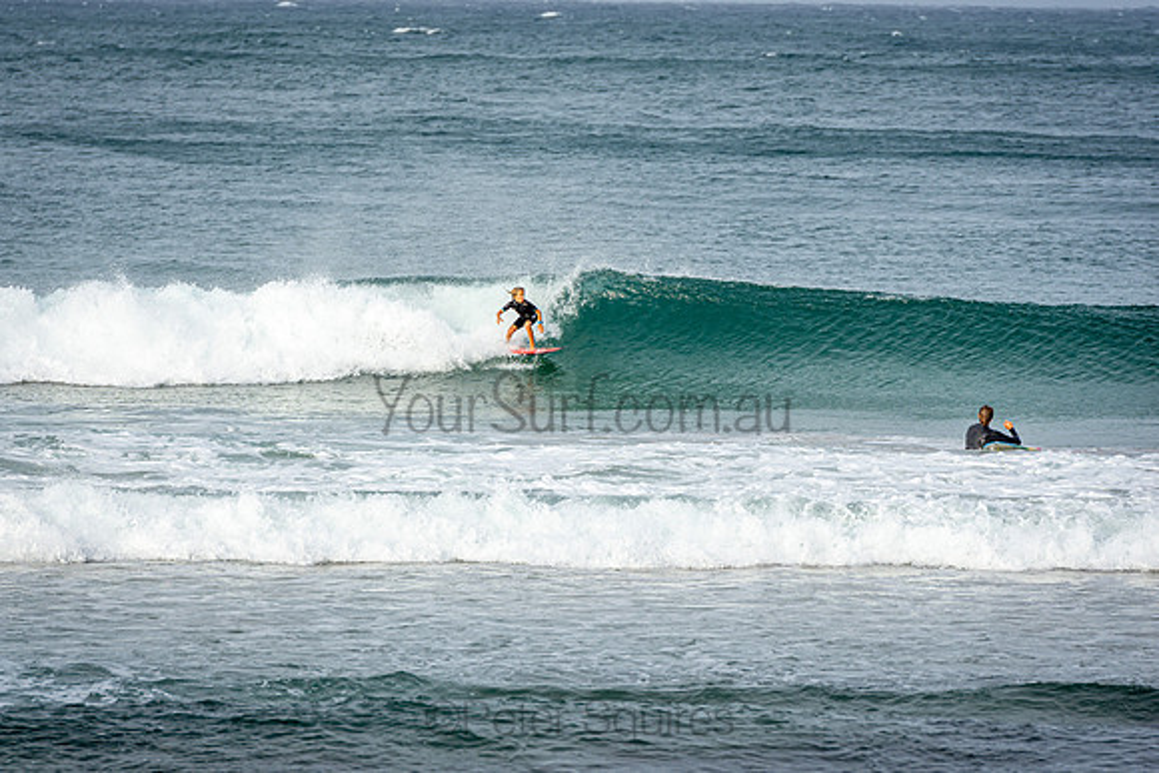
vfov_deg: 4.6
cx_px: 580
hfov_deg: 6.9
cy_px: 386
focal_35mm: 300
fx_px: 9660
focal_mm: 200
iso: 200
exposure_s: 1/1600
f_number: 5
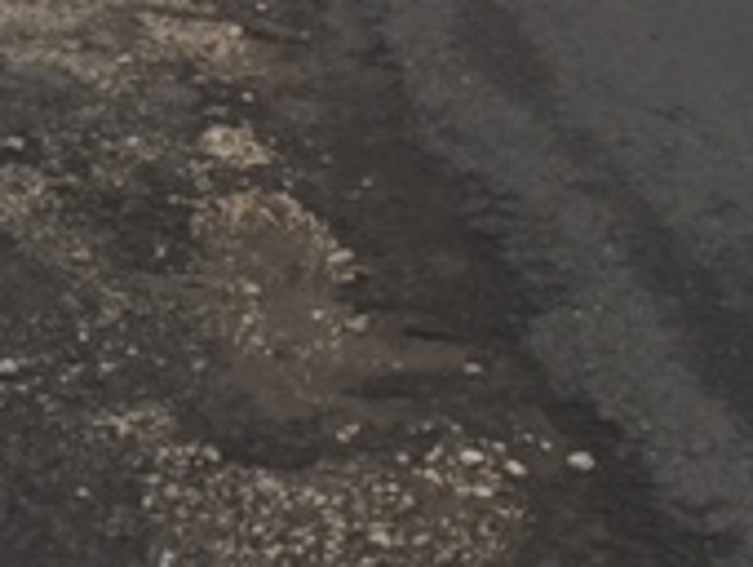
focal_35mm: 109
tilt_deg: -1.2
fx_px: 2374
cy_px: -425
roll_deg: -2.1
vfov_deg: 12.5
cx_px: 337
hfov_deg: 18.0
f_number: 2.2
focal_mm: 4.15
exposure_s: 1/1883
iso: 32
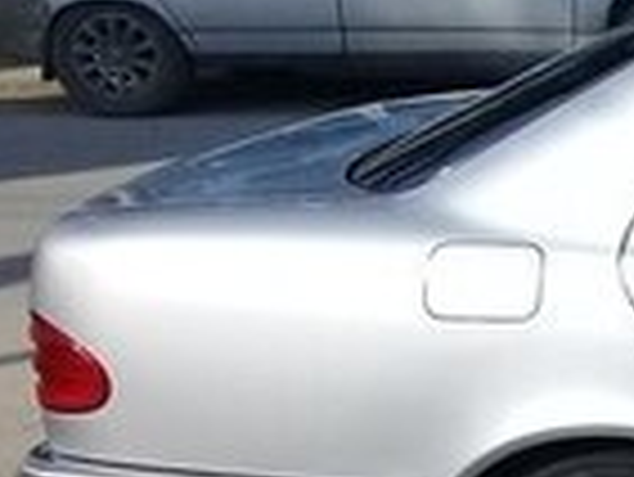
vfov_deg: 10.2
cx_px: 1358
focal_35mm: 145
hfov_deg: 11.8
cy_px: 259
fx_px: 2658
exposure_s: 1/1135
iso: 50
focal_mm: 3.3
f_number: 2.2
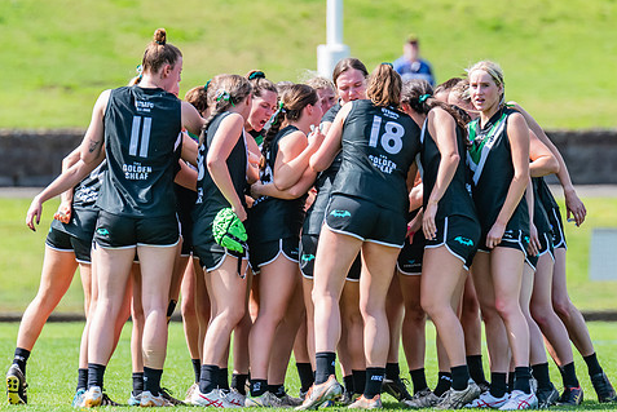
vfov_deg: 1.8
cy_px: 158
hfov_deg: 2.7
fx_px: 13192
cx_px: 348
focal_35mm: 769
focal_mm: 420
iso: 800
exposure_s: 1/1600
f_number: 6.3
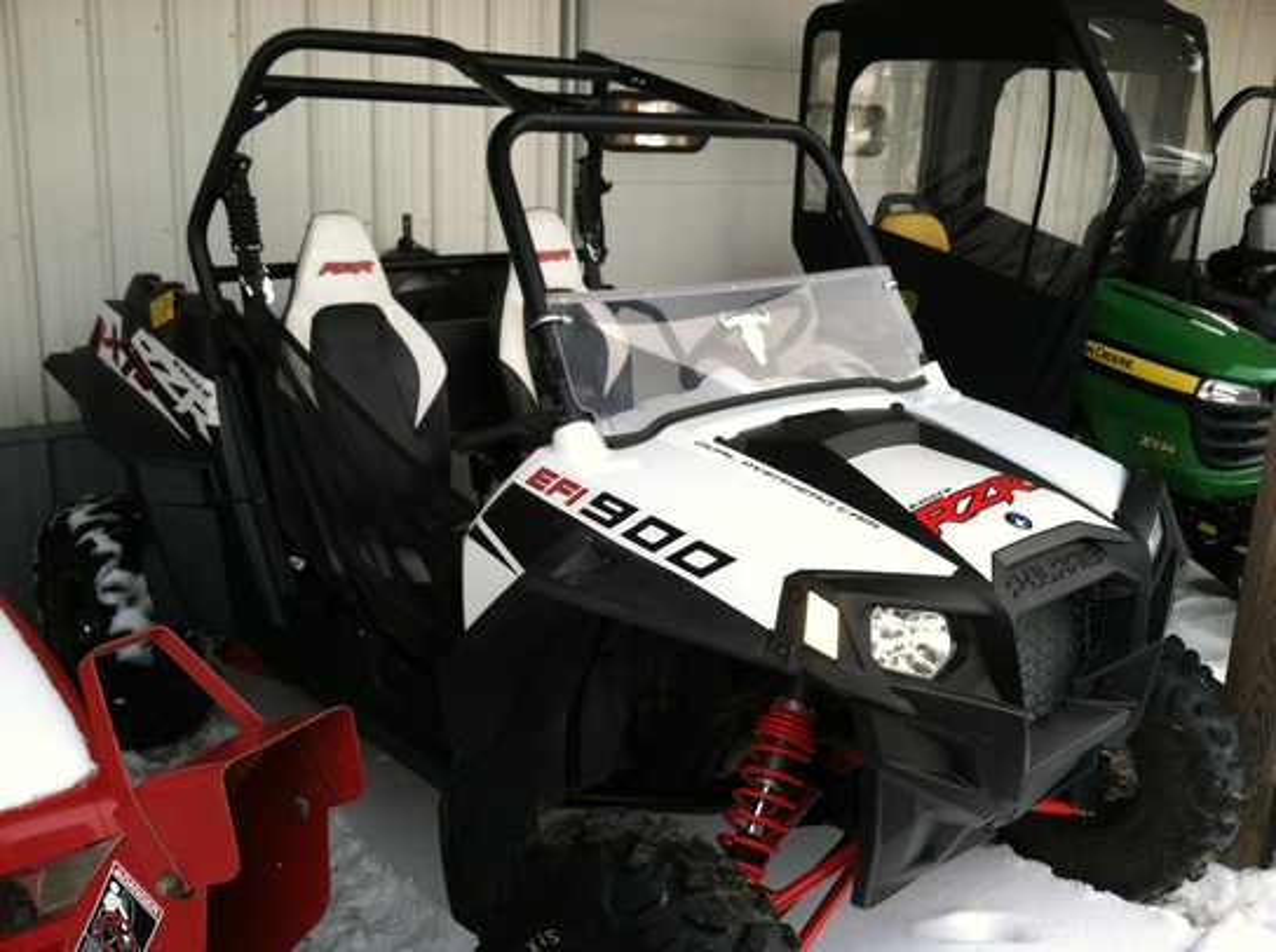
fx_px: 1288
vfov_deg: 40.6
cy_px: 476
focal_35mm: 35
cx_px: 638
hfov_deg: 52.7
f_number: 2.8
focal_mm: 3.85
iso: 80
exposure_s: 1/248
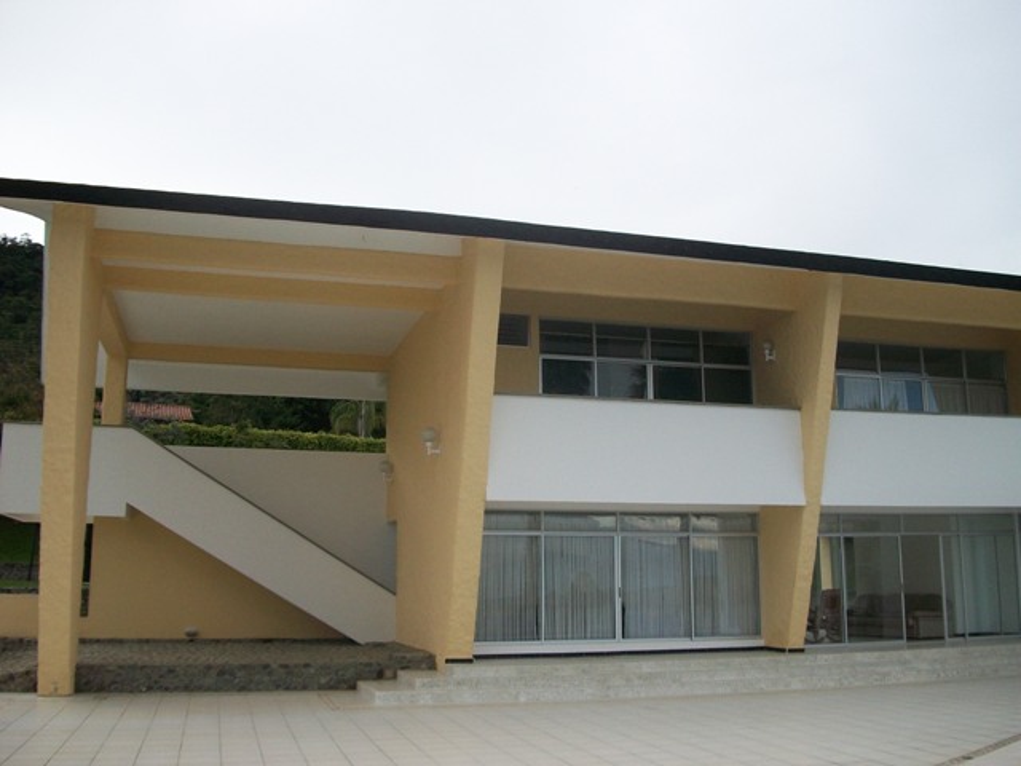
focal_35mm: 32
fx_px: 944
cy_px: 383
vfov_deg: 44.2
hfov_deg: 56.8
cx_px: 510
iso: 106
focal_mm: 5.7
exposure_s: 1/500
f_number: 2.9
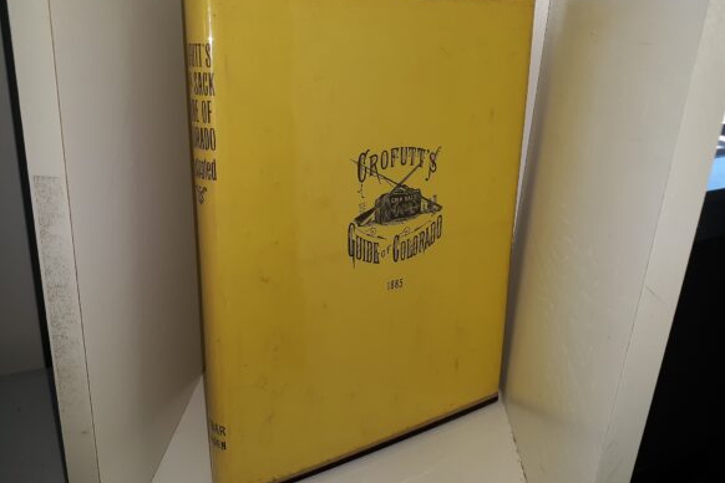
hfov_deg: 61.9
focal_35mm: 30
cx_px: 354
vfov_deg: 43.6
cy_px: 225
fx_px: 604
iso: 40
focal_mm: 3.7
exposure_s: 1/157
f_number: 1.7
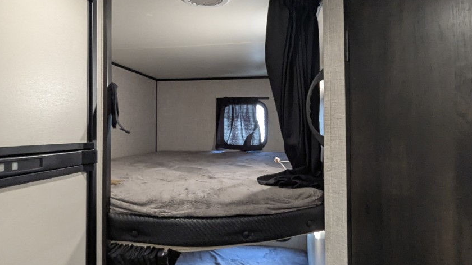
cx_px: 215
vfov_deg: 40.1
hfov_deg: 66.0
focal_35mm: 29
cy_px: 117
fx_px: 363
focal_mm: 2.35
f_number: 2.2
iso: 231
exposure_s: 1/60.6
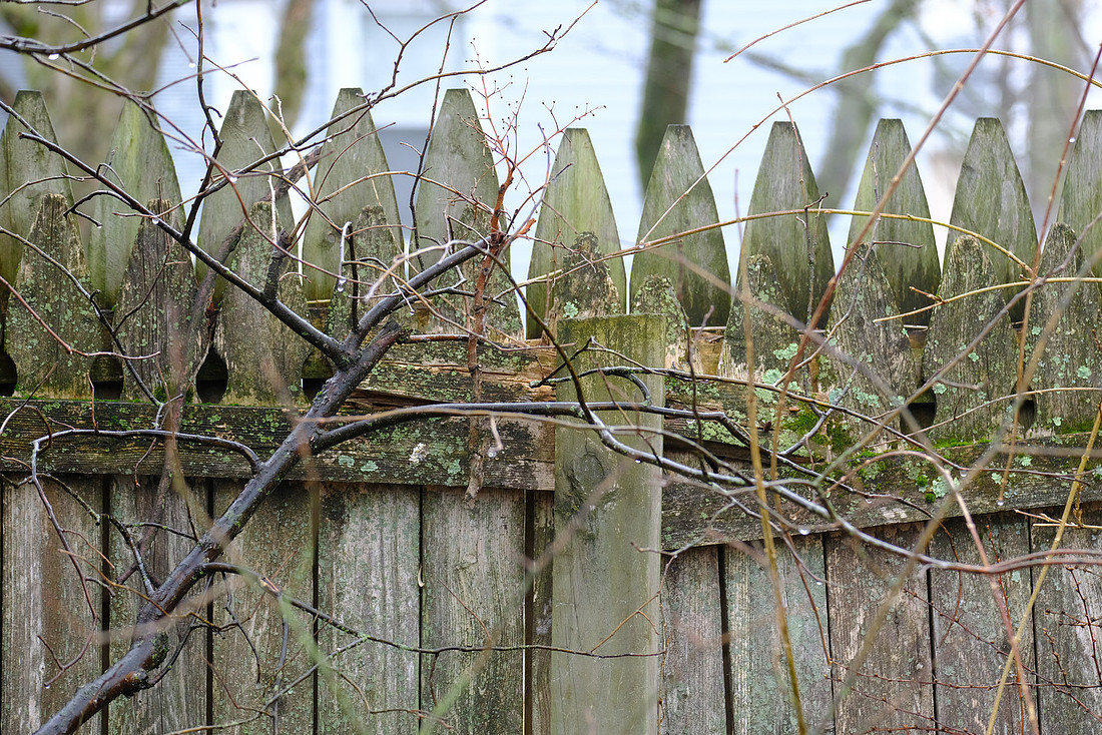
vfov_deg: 11.2
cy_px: 368
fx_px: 3766
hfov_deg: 16.6
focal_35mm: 123
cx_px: 551
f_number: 5
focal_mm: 81.9
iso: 800
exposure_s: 1/300
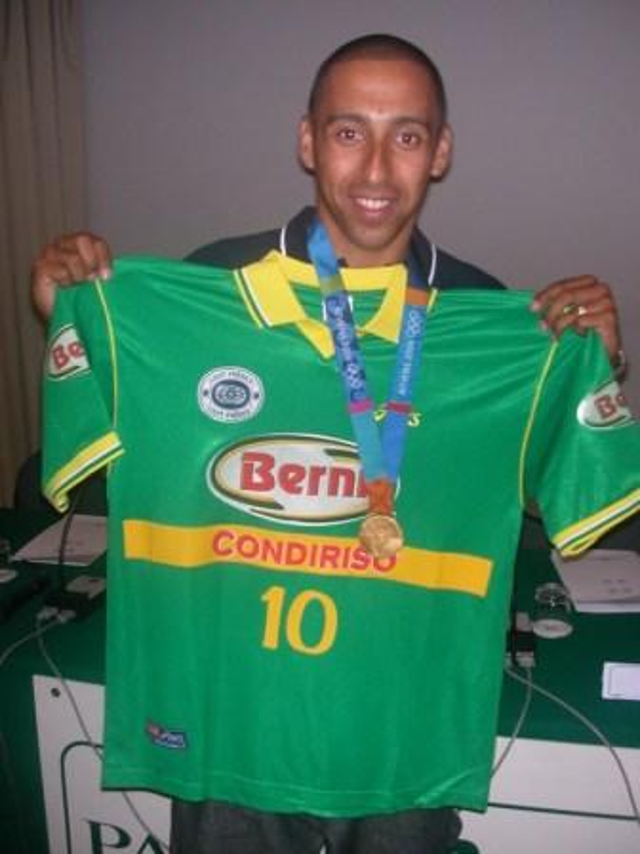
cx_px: 320
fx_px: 912
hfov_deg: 38.7
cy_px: 427
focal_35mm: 37
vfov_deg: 50.1
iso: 100
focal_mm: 5.6
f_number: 2.7
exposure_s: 1/59.9
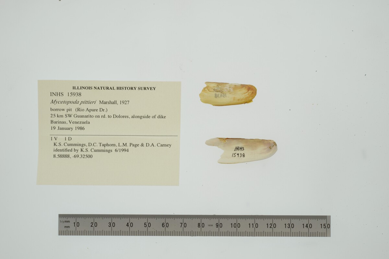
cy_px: 130
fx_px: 649
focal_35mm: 60
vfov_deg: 22.6
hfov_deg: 33.4
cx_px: 194
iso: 100
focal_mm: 60
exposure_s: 1/13
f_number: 32
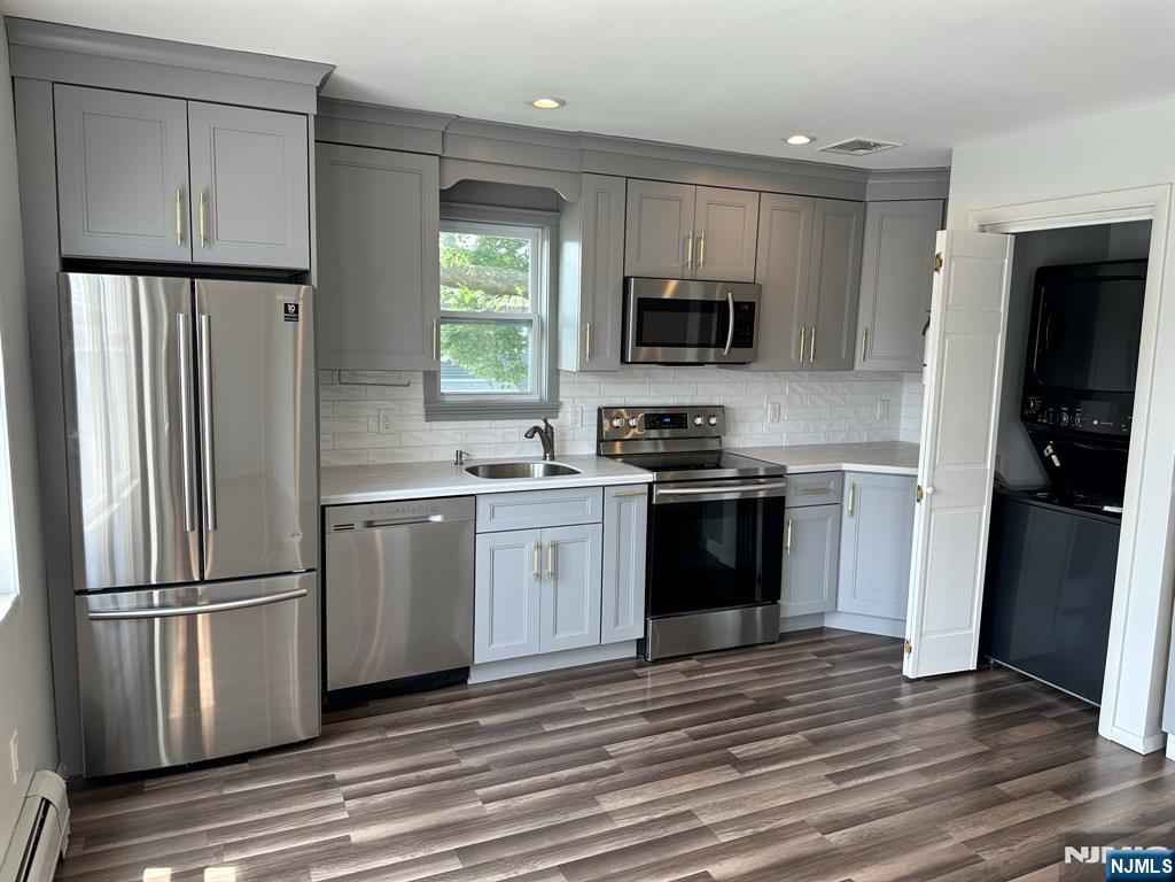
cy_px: 441
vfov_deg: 56.8
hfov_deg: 71.6
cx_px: 588
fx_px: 815
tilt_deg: -8.3
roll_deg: -1.1
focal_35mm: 24
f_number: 1.78
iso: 80
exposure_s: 1/120
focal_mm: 6.86
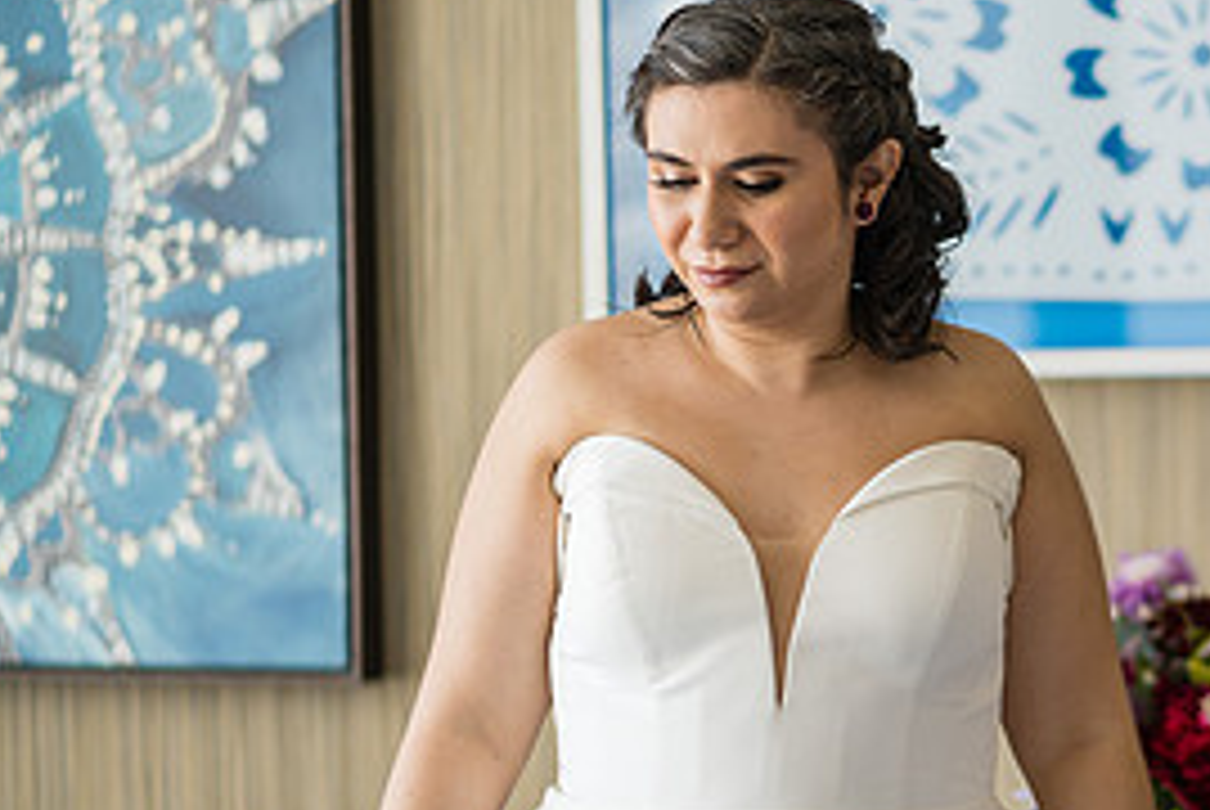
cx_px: 1120
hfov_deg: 11.1
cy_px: 587
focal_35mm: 183
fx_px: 6157
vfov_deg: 7.5
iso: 200
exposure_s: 1/250
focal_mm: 85
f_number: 1.8
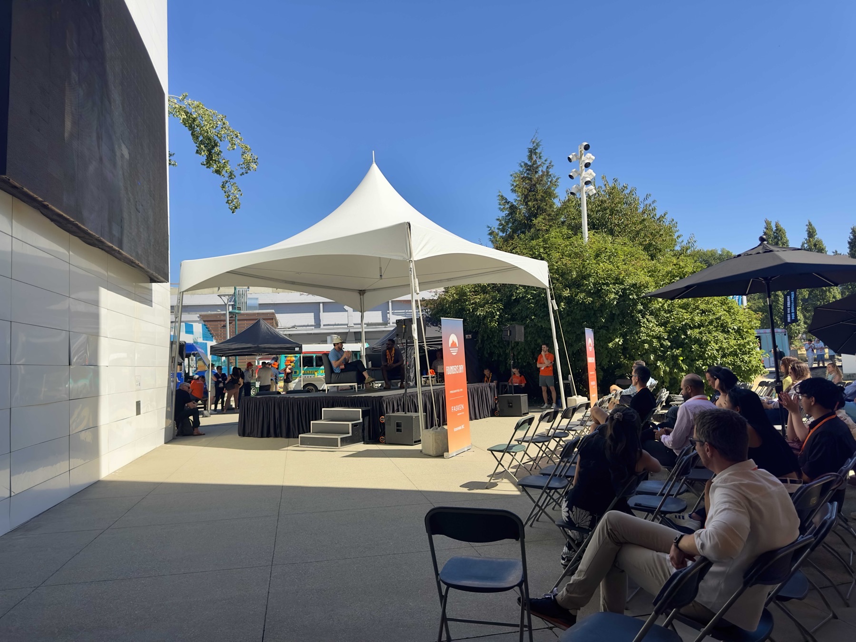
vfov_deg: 56.8
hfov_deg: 71.6
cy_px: 321
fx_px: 593
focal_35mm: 24
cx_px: 428
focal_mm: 6.86
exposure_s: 1/4405
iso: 100
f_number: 1.78
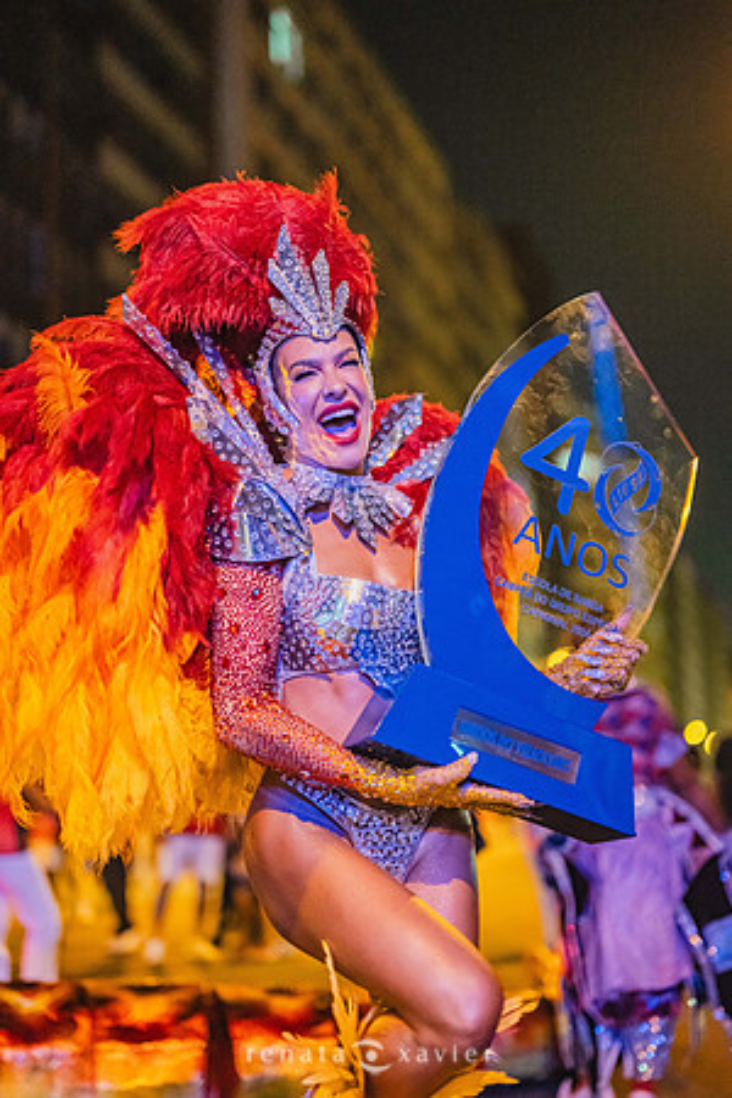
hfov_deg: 27.0
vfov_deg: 39.6
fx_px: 1525
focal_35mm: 50
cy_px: 549
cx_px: 366
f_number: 1.2
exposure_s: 1/250
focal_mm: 50
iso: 6400
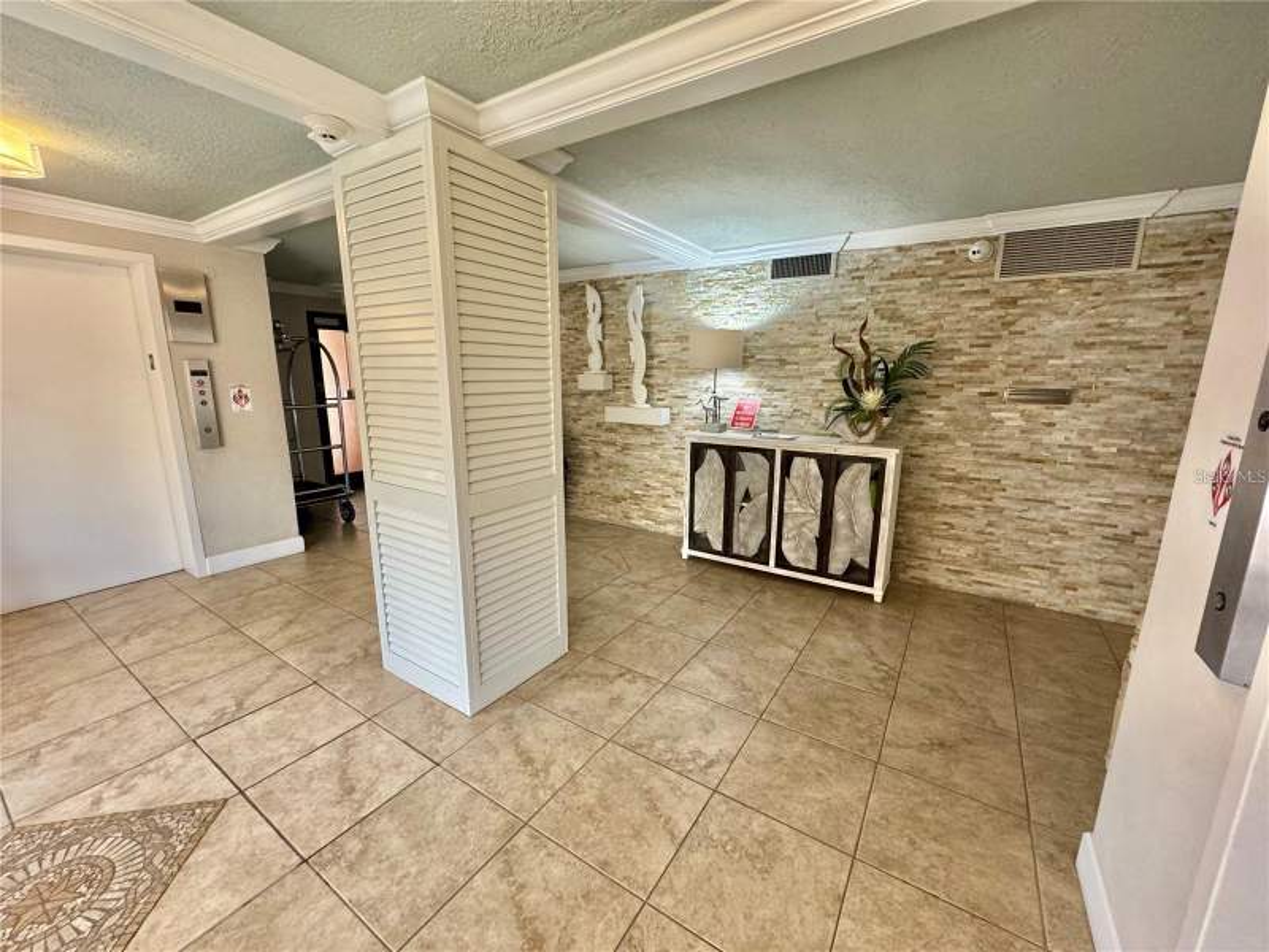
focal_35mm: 14
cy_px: 476
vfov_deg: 85.7
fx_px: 513
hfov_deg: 102.1
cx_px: 634
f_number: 2.2
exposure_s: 1/60
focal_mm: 2.22
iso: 250
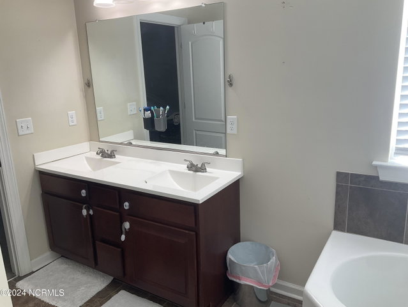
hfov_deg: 61.6
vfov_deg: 48.3
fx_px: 342
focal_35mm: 29
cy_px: 154
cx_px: 204
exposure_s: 1/122
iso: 50
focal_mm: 3
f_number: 1.8
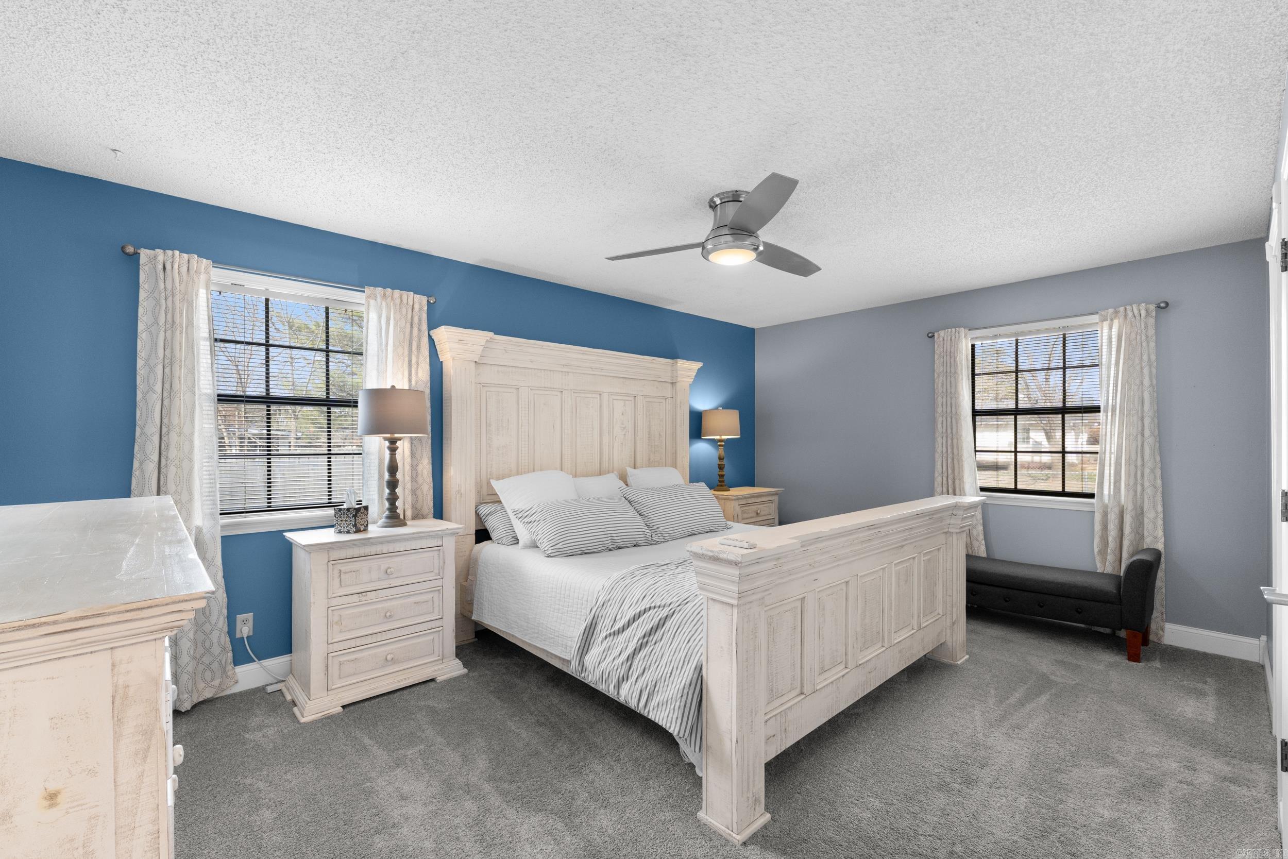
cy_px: 430
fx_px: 537
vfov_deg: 77.3
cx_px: 644
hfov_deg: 100.4
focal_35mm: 15
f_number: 9
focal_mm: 10
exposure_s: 1/3
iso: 400
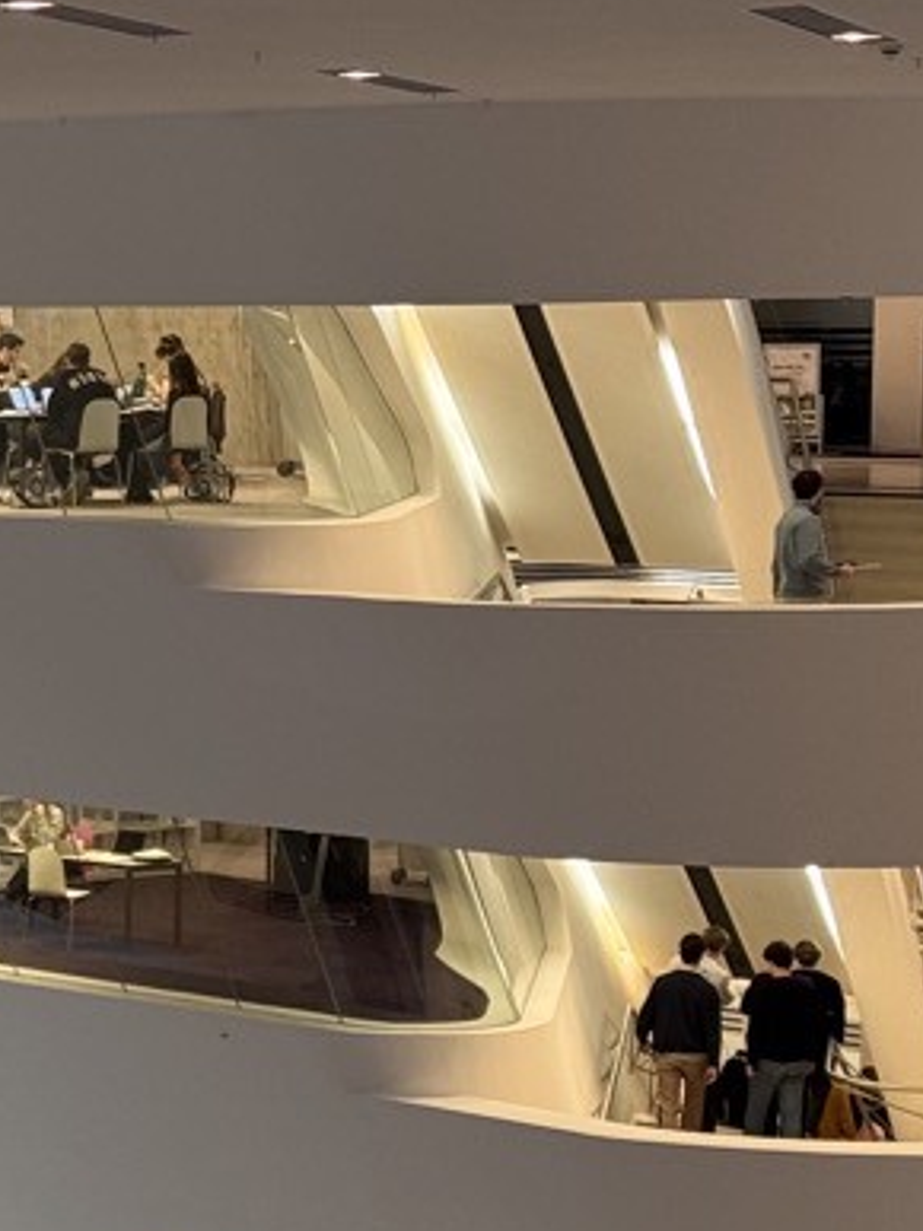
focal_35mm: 149
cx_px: -748
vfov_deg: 13.3
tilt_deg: -4.8
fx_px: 5300
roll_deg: +0.0
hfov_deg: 9.5
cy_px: 719
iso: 64
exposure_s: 1/54
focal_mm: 6.76
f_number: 1.78
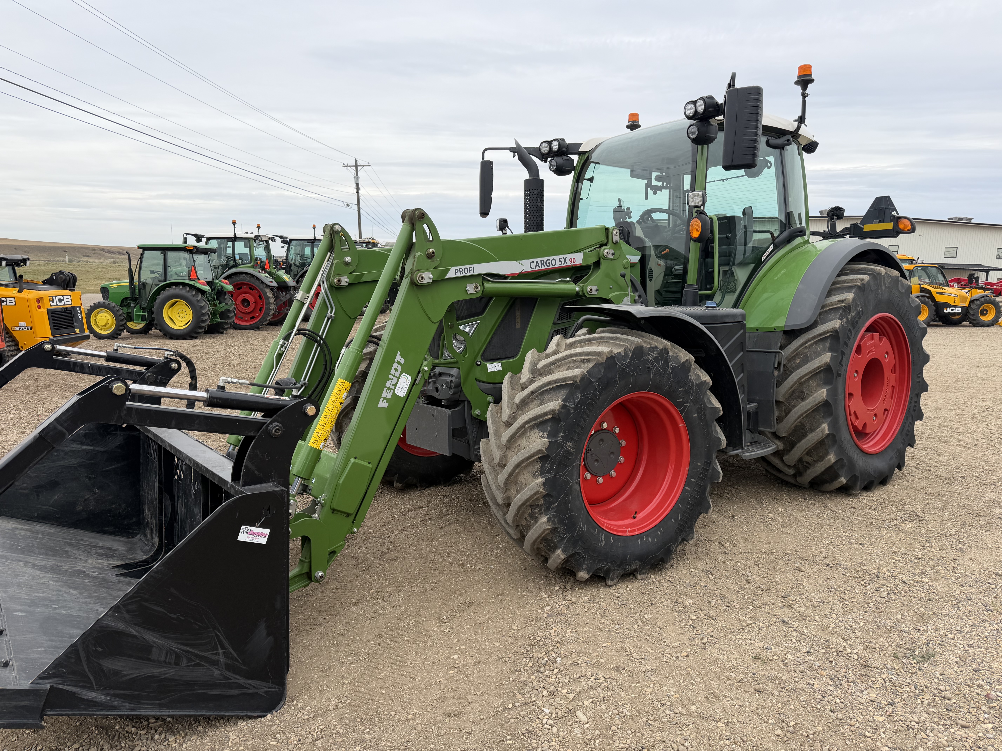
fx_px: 695
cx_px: 501
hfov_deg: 71.6
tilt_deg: -8.8
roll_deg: -1.4
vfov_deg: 56.8
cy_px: 376
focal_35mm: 24
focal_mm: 6.76
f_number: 1.78
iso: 80
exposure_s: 1/1689
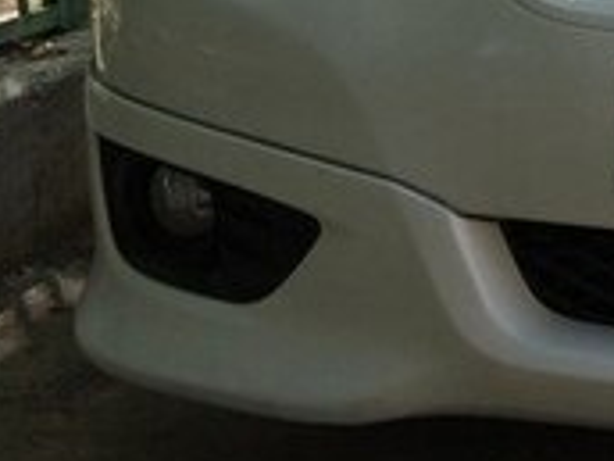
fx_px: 1969
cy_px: -152
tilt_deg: -8.4
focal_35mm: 111
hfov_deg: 16.4
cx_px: 867
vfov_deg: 12.9
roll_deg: +0.2
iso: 32
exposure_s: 1/684
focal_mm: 4.15
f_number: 2.2
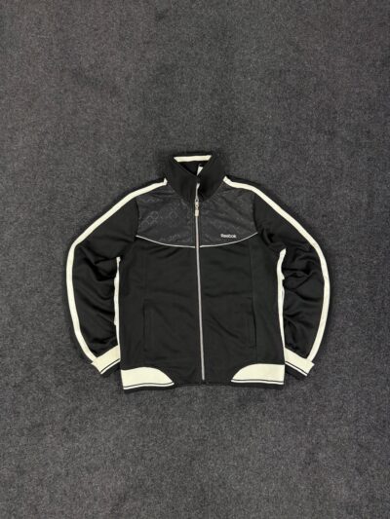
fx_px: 360
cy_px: 260
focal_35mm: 24
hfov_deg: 56.8
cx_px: 195
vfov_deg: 71.6
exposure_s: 1/100
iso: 200
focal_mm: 6.76
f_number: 1.78
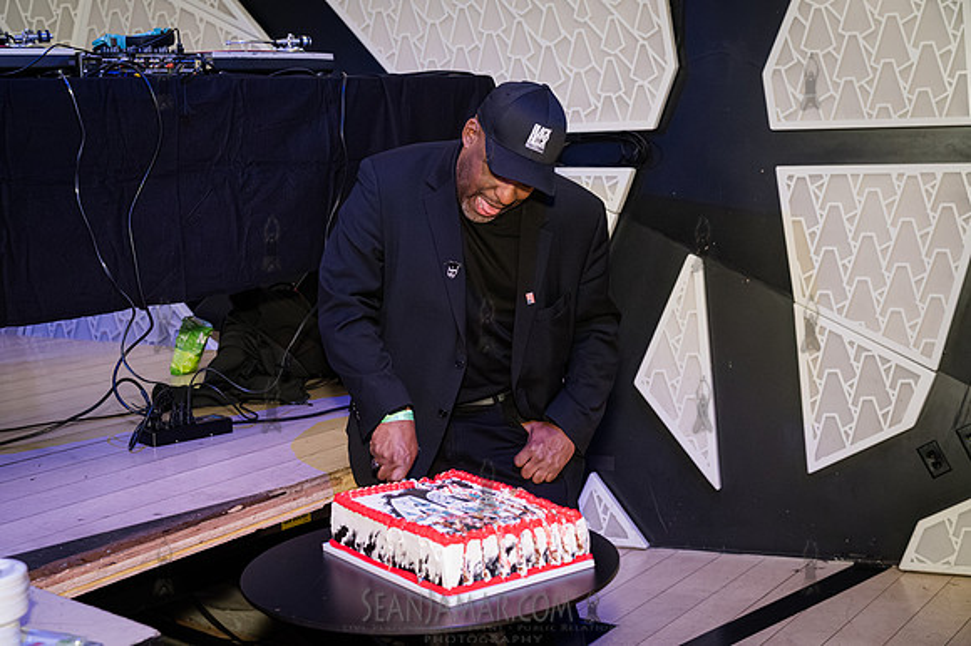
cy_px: 323
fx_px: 1267
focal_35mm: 47
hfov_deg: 41.9
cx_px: 486
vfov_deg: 28.6
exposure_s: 1/400
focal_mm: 47
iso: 10000
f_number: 3.5
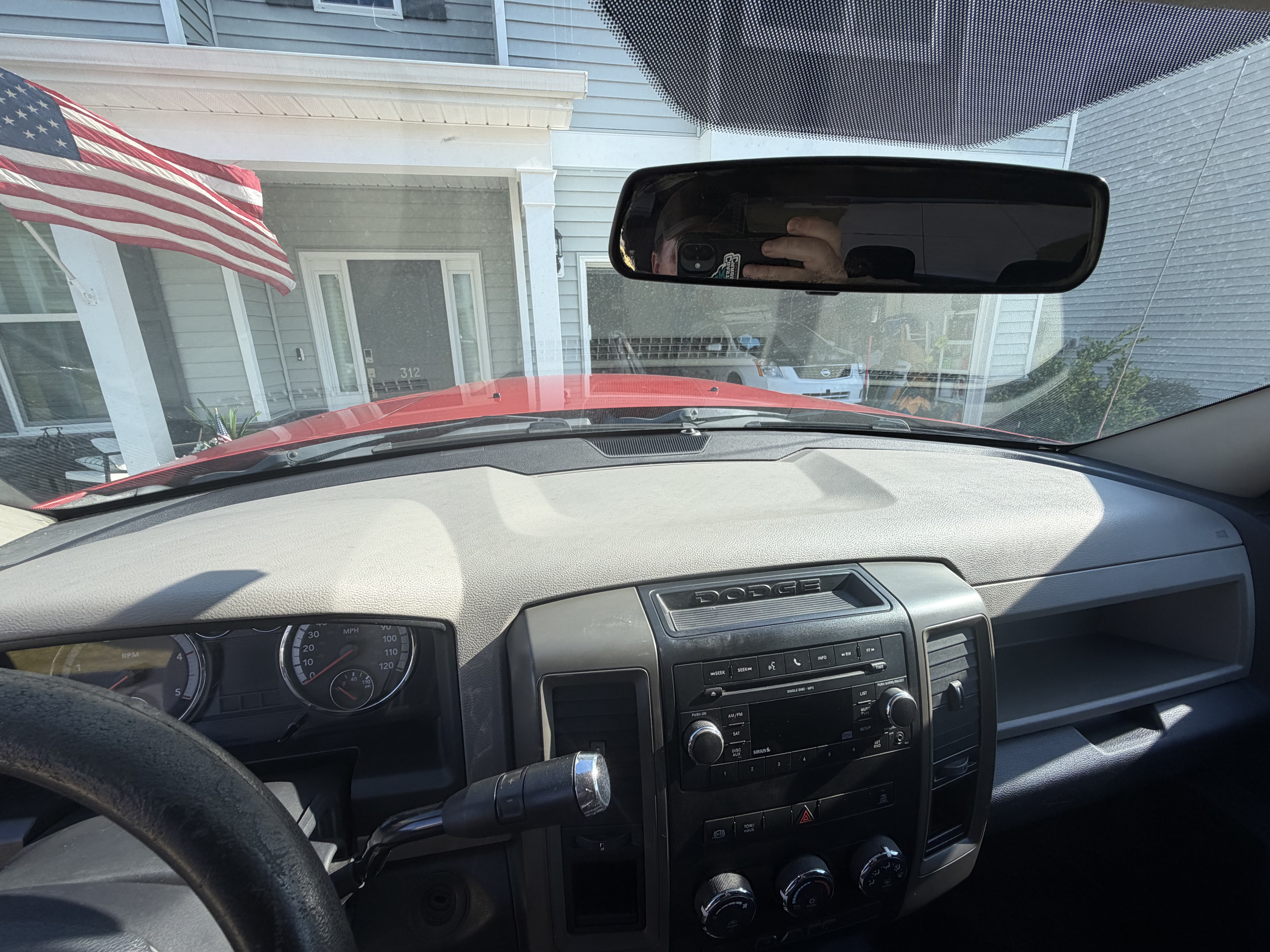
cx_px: 635
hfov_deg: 102.1
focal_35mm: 14
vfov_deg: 85.7
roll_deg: +1.1
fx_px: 514
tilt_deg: -13.9
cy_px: 476
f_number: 2.2
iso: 64
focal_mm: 2.22
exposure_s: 1/502
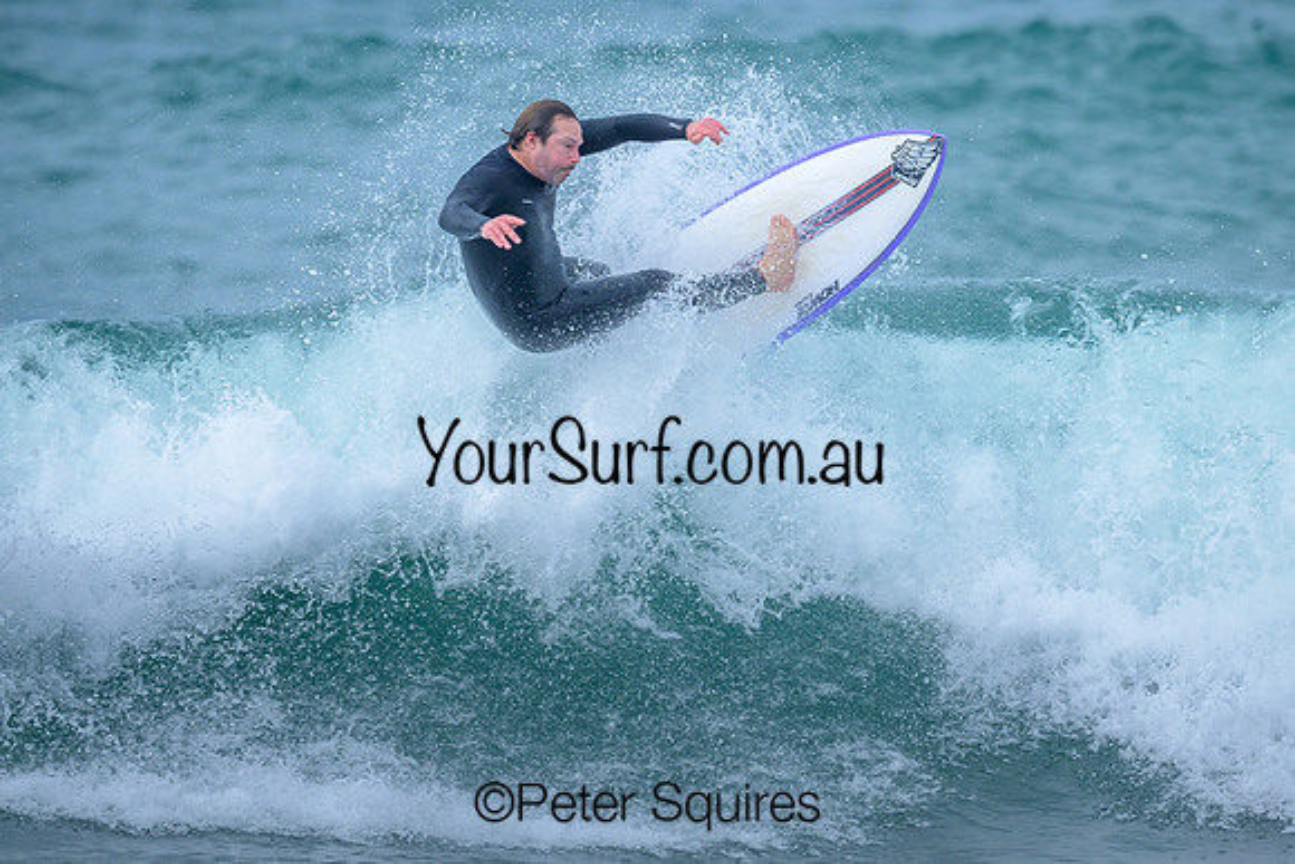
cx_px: 573
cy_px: 297
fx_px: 39564
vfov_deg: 1.3
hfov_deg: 1.9
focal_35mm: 1100
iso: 320
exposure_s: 1/2500
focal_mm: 800
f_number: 6.3
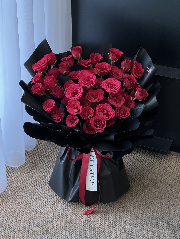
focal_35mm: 77
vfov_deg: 25.3
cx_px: 90
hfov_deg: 19.1
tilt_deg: -34.9
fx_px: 534
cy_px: 120
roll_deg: -0.5
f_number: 2.8
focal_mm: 9
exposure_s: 1/99
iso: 160
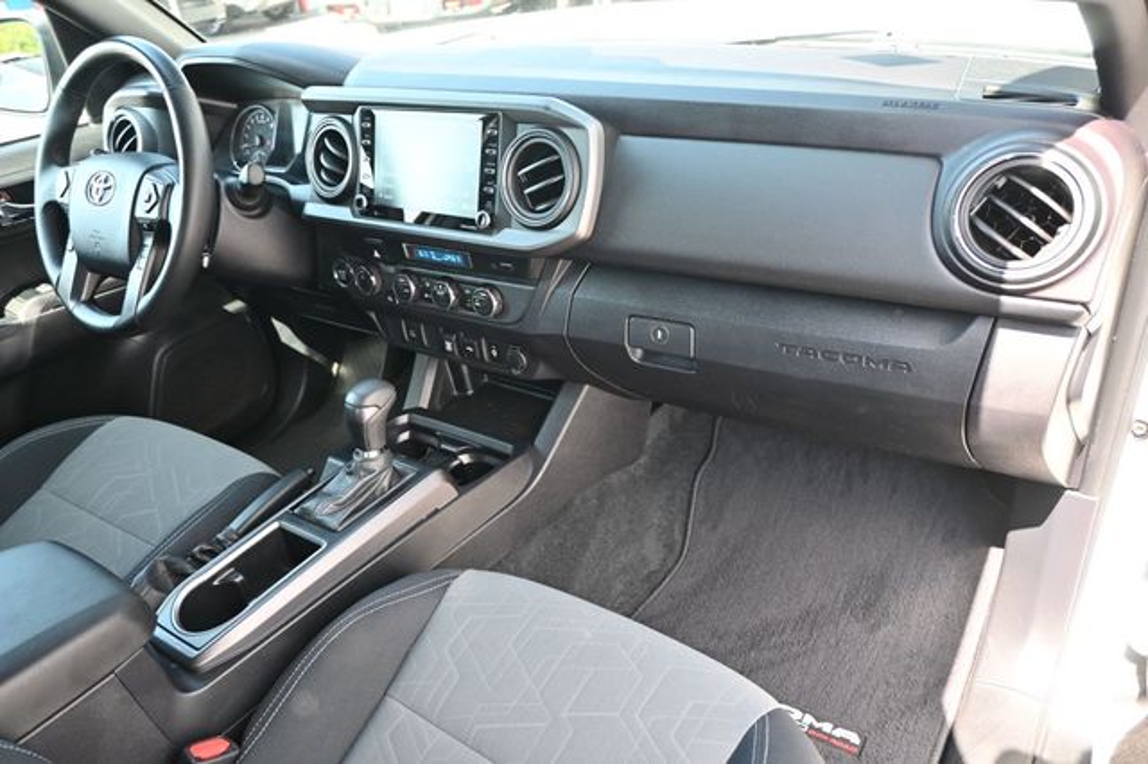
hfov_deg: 68.9
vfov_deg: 49.1
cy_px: 382
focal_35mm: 26
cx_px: 574
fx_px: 837
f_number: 3.5
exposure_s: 1/125
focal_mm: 17.5
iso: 800
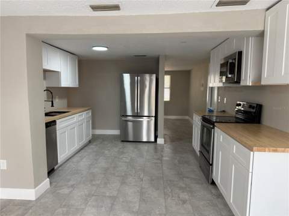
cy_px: 108
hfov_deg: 71.6
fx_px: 200
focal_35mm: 24
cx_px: 144
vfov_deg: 56.8
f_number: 1.78
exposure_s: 1/121
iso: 125
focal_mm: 6.76
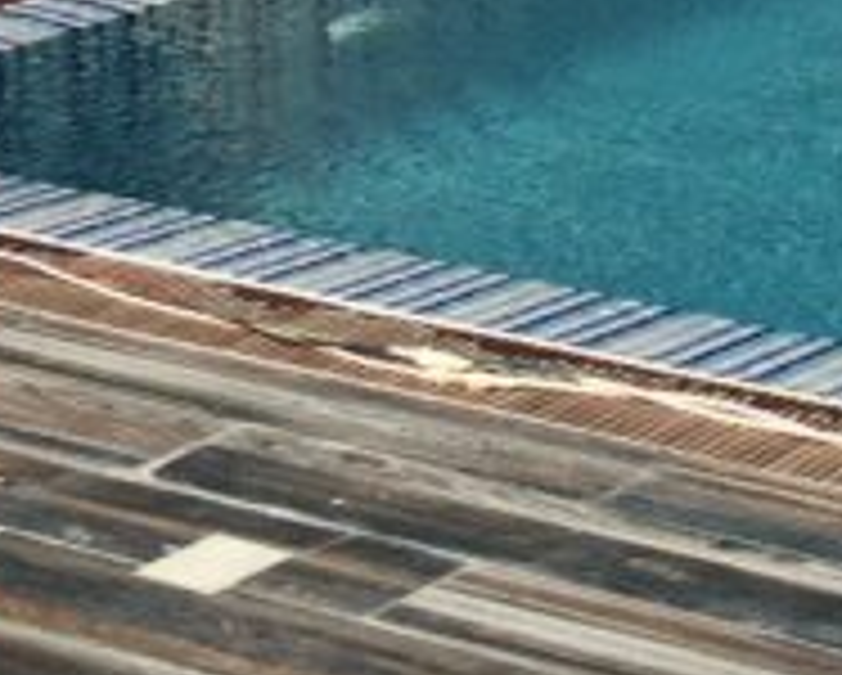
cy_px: -652
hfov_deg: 11.7
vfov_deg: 9.4
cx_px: 1373
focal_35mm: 155
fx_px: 3867
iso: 25
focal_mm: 4.15
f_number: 2.2
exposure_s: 1/3663
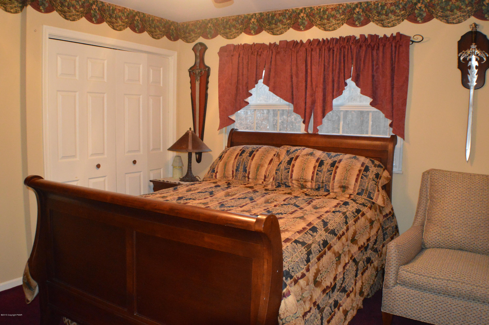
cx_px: 244
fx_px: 529
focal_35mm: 39
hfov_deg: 49.6
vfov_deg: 34.1
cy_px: 162
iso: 3200
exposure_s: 1/60
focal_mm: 26
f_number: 4.2
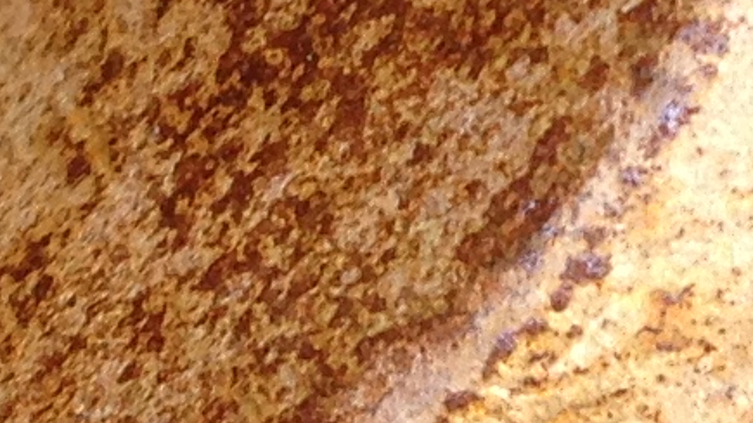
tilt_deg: -29.6
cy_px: 298
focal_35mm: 270
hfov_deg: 7.9
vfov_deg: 4.5
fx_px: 5387
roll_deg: +3.6
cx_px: 788
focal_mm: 4.12
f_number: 2.4
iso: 80
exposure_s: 1/120
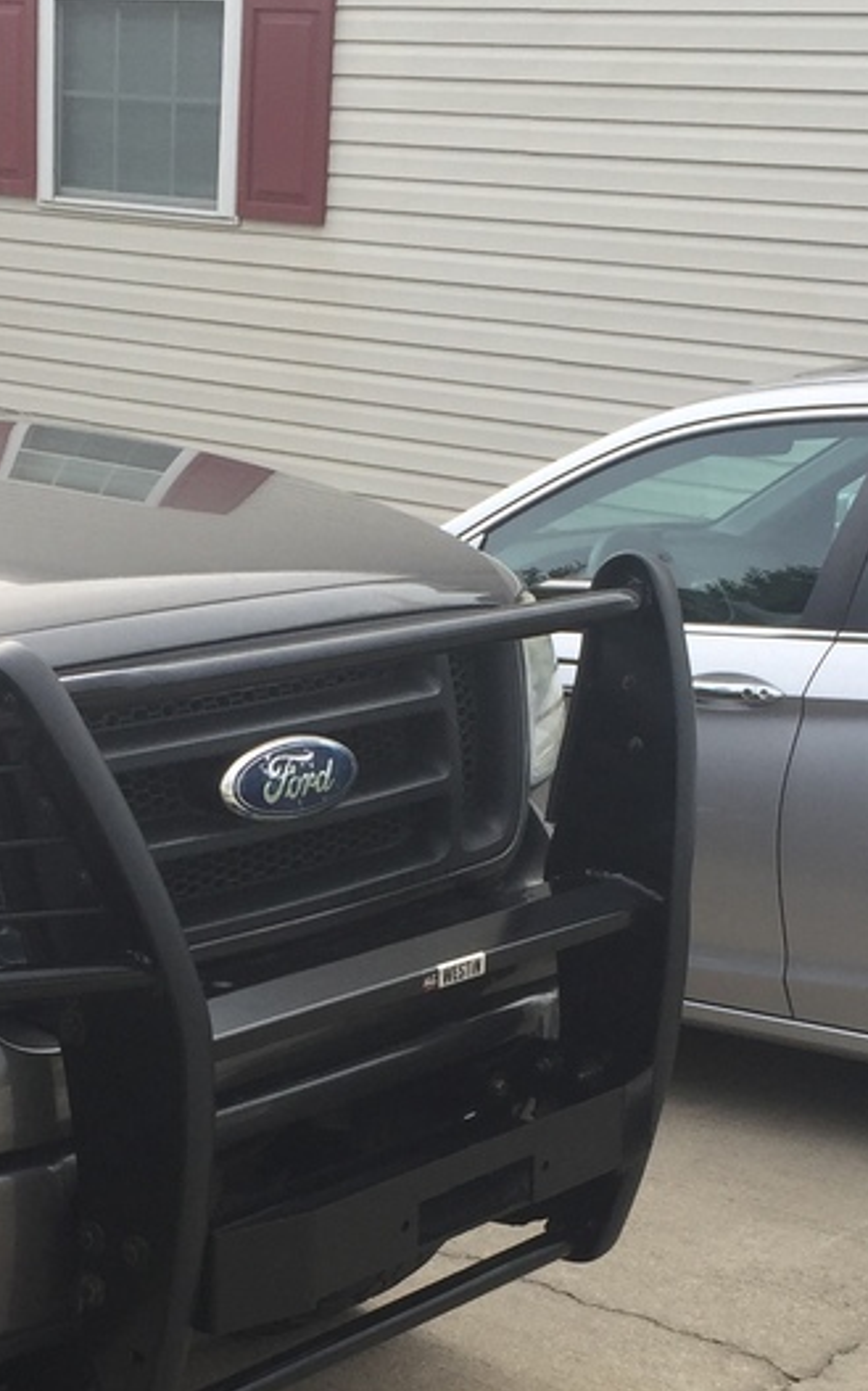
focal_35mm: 70
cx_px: 216
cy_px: 1035
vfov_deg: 29.0
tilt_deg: -18.1
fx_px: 2652
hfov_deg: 18.5
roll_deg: -2.1
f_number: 2.2
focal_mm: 4.15
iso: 32
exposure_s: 1/356
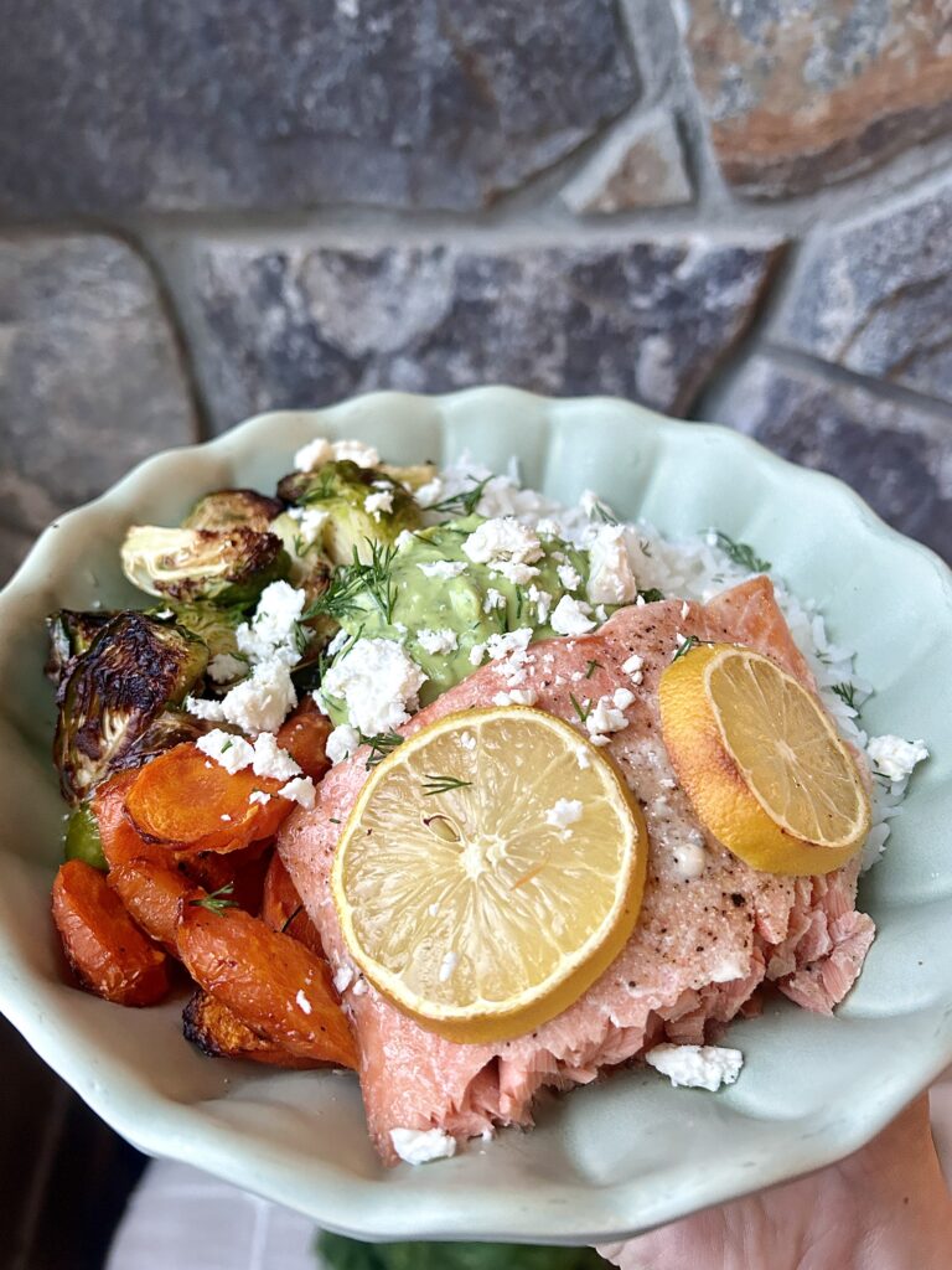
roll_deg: +0.2
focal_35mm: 26
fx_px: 953
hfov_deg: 53.1
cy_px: 635
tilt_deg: -42.4
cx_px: 476
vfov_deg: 67.3
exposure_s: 1/60
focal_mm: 5.7
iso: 250
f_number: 1.5
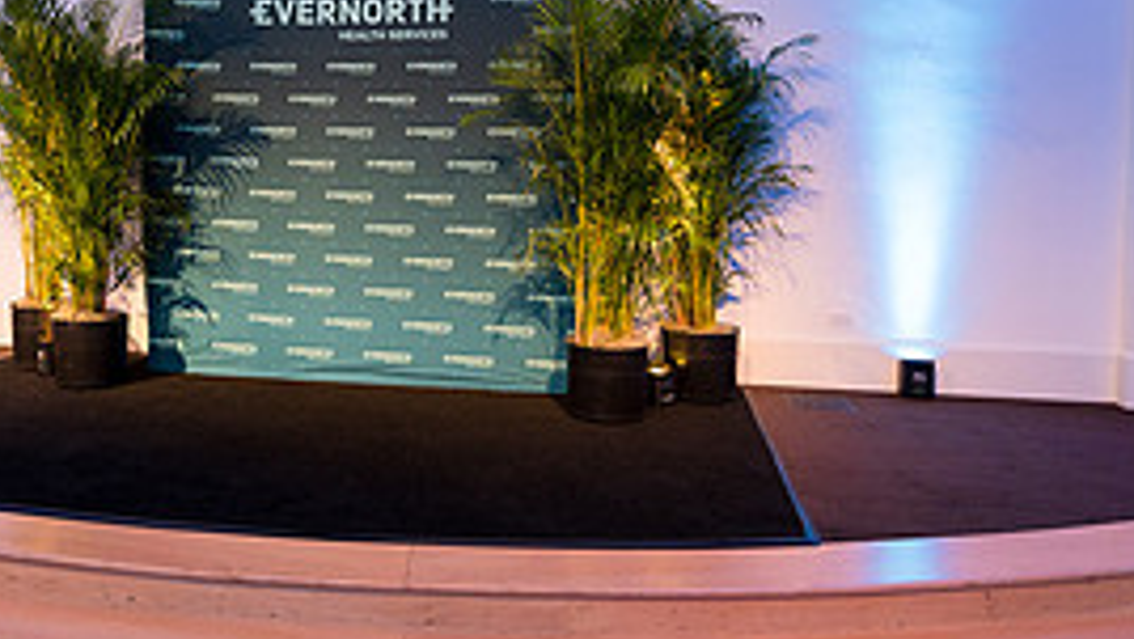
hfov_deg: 57.2
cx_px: 415
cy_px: 200
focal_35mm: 34
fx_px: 1023
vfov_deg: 34.3
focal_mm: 14.5
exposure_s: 1/50
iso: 500
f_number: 4
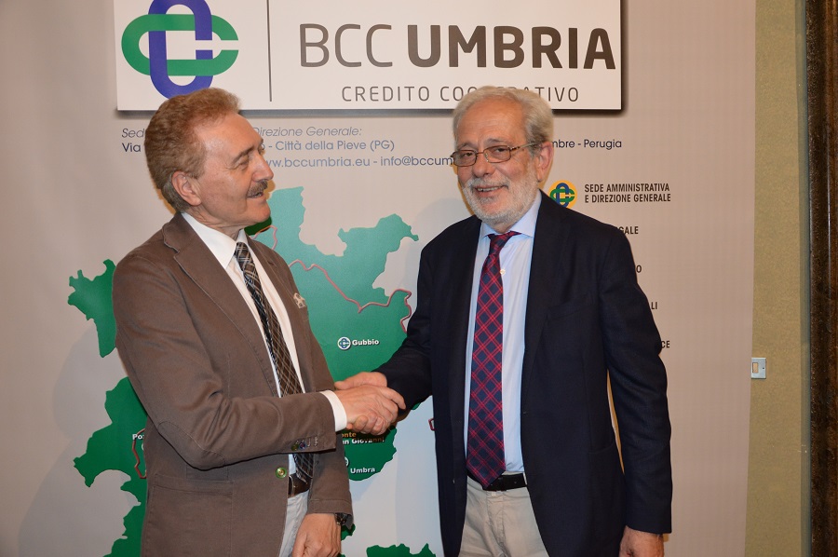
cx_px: 419
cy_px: 278
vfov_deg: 39.9
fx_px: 767
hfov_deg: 57.3
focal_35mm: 33
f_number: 3.8
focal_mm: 22
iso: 1000
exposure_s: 1/60
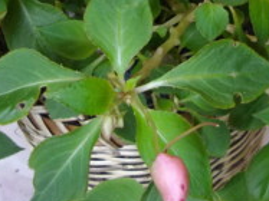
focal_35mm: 65
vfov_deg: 21.8
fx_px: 505
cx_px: 191
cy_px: 1
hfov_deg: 29.5
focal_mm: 4.9
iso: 254
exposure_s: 1/50
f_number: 3.2
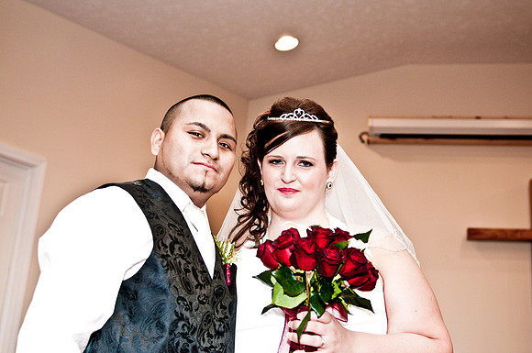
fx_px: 708
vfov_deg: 28.0
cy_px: 176
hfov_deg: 41.2
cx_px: 266
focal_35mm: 48
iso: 200
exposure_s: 1/60
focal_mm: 32
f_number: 2.8
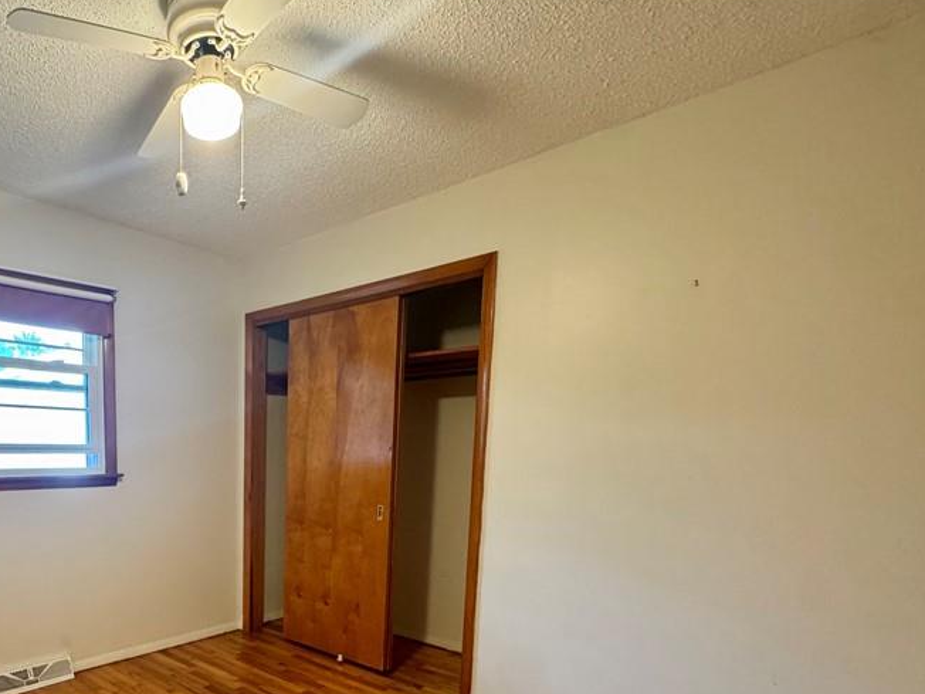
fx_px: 588
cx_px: 234
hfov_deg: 71.3
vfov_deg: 57.7
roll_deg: -0.4
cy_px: 527
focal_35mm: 22
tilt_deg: -7.8
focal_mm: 2.22
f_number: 2.2
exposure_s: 1/60
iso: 400
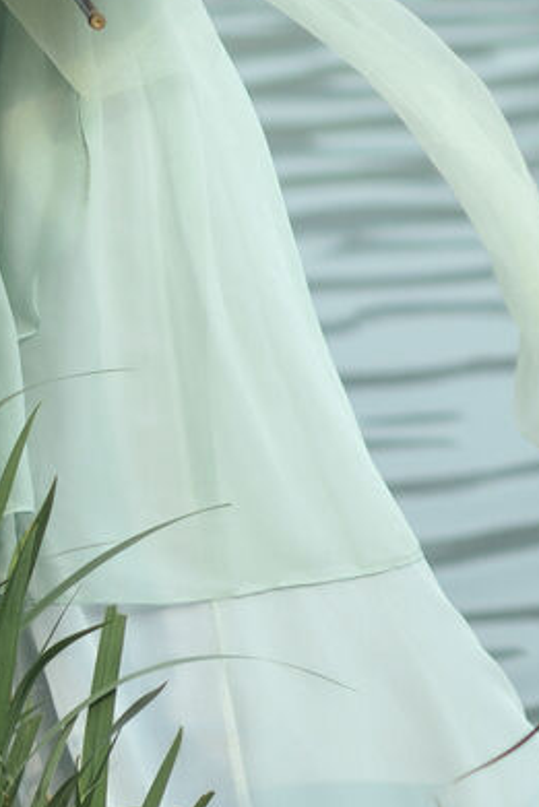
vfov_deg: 5.2
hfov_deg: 3.5
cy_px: -568
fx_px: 8773
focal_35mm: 391
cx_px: 339
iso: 100
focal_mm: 85
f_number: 2
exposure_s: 1/2000
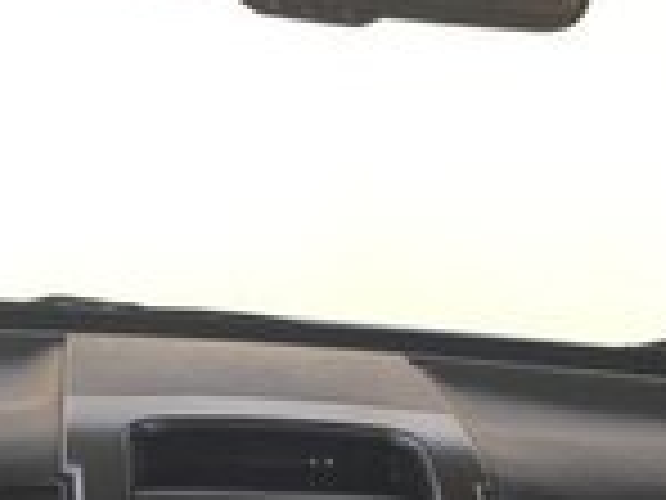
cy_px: 919
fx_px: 1866
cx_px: 490
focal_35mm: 97
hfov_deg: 20.1
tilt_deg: -24.9
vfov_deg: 13.6
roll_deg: -5.4
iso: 32
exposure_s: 1/33
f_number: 2.2
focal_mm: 4.15
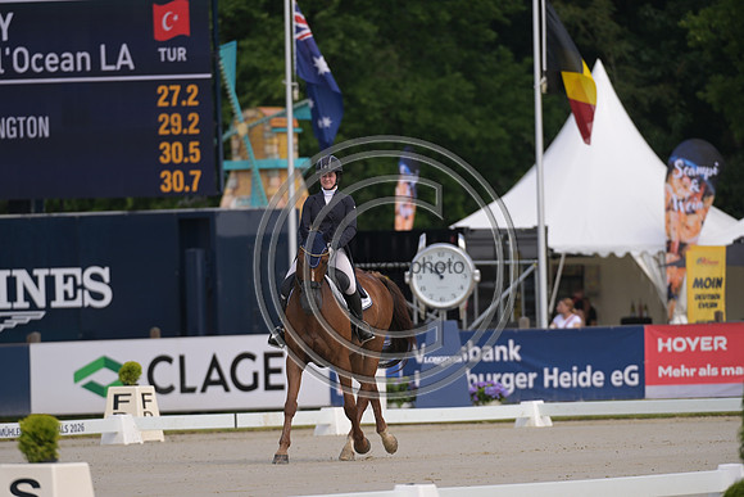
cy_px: 248
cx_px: 372
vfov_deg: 3.4
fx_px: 8268
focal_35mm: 400
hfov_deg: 5.2
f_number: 5
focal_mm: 400
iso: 250
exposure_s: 1/1250
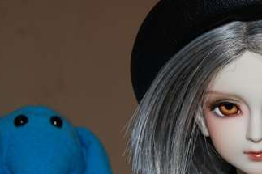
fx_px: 822
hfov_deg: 17.9
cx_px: 229
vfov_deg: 12.1
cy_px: 83
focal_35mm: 113
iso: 200
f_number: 5
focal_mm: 38
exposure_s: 1/60
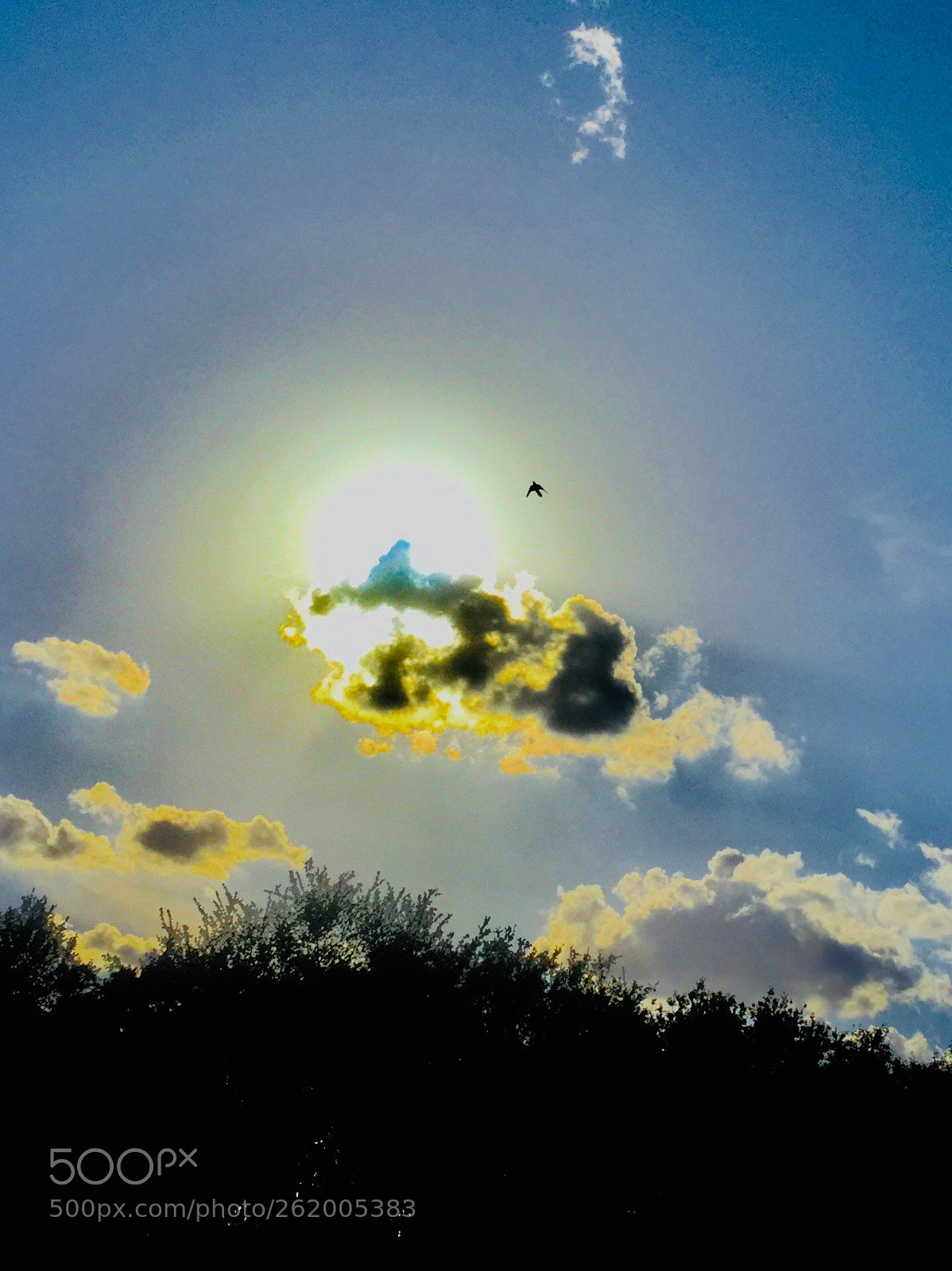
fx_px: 1065
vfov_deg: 61.7
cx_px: 476
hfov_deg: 48.2
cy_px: 636
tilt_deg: +27.4
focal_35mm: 29
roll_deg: +1.8
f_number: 2.2
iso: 32
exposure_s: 1/13333
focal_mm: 4.15
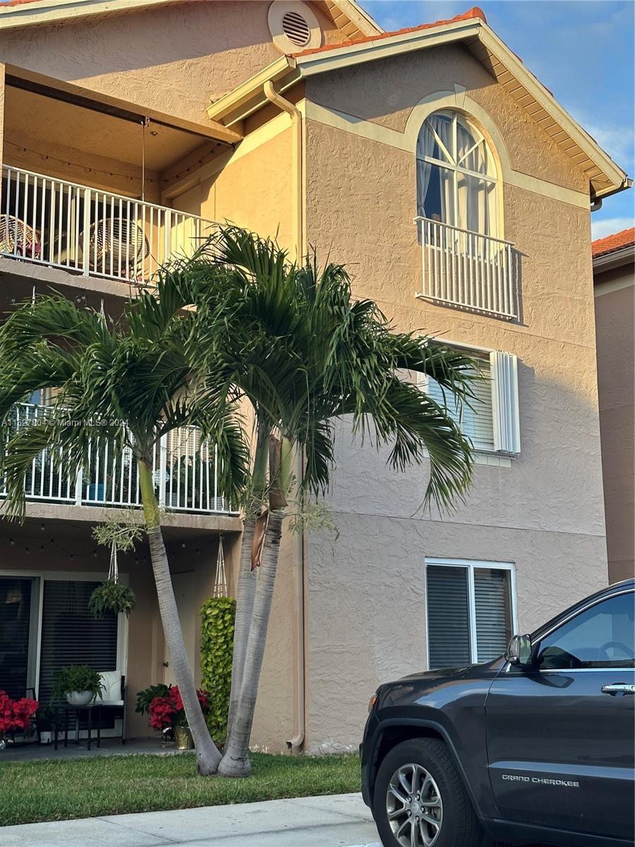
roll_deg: +0.3
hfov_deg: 30.3
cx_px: 318
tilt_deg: +10.7
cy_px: 424
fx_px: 1174
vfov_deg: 39.7
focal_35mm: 48
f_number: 1.78
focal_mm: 6.86
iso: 64
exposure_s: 1/990
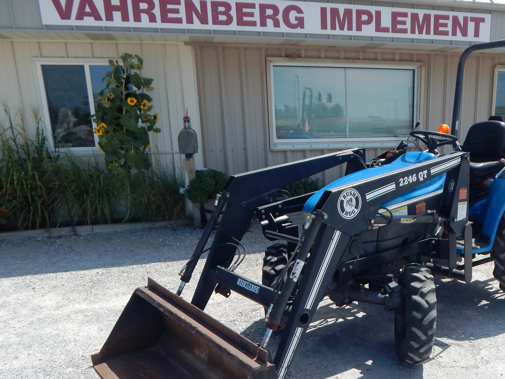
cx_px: 353
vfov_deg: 42.5
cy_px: 243
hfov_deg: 53.8
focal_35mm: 33
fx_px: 481
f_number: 6
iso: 125
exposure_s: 1/400
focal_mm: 4
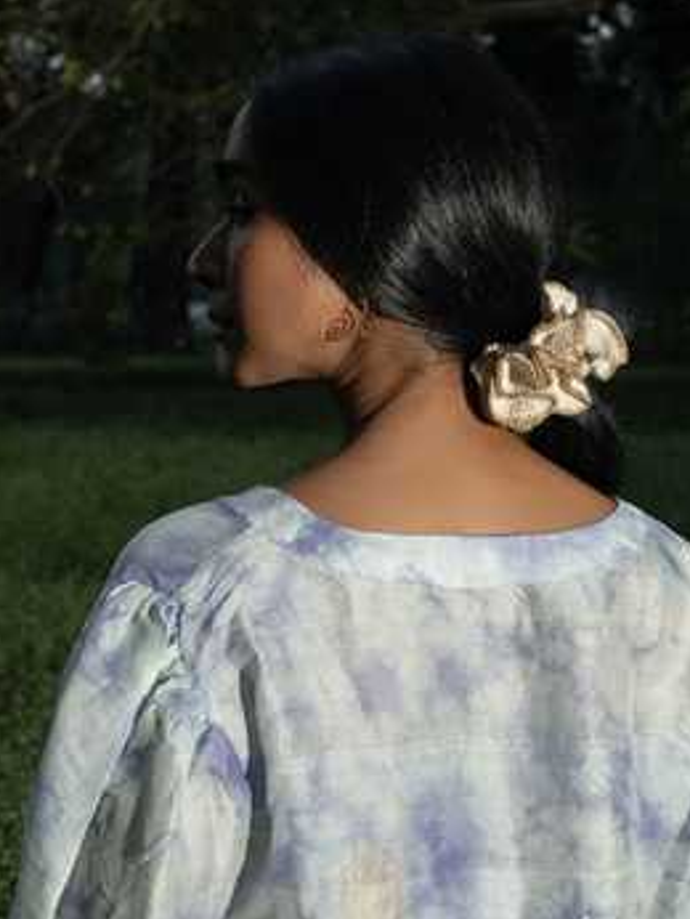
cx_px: 401
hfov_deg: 28.6
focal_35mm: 51
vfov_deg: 36.6
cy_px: 687
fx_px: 1354
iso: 400
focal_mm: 35
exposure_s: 1/200
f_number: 5
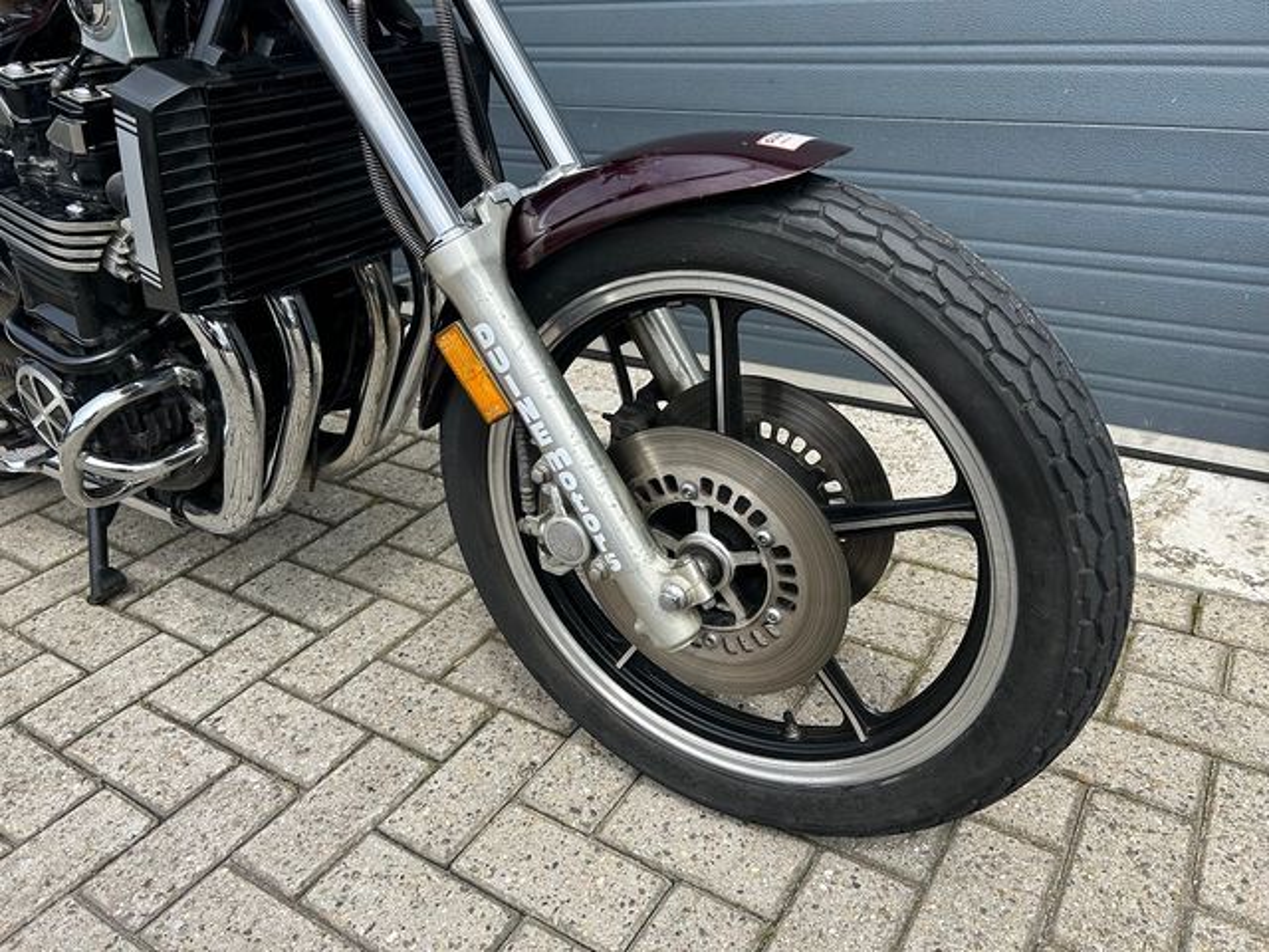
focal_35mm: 26
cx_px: 634
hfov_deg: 67.3
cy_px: 476
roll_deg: +2.9
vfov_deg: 53.1
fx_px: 953
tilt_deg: -26.4
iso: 50
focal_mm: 5.7
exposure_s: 1/2165
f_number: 1.5
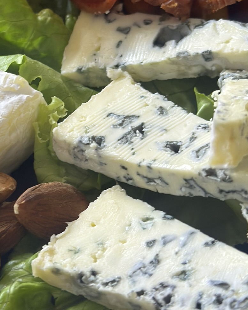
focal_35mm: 99
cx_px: 46
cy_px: 67
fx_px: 908
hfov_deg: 15.4
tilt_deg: -48.9
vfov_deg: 19.2
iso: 200
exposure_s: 1/50
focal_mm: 6.86
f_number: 1.78
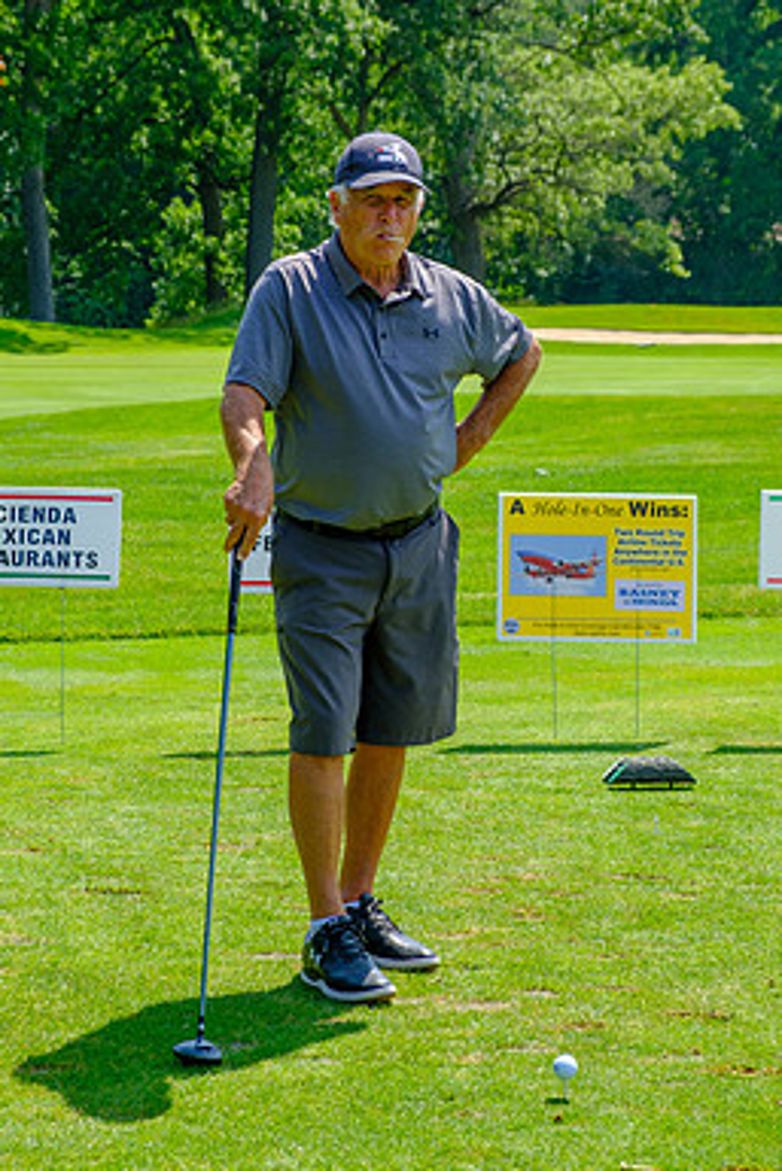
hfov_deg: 14.1
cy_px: 532
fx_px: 3157
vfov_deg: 21.0
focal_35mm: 97
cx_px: 399
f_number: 5.6
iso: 200
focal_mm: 55
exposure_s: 1/320
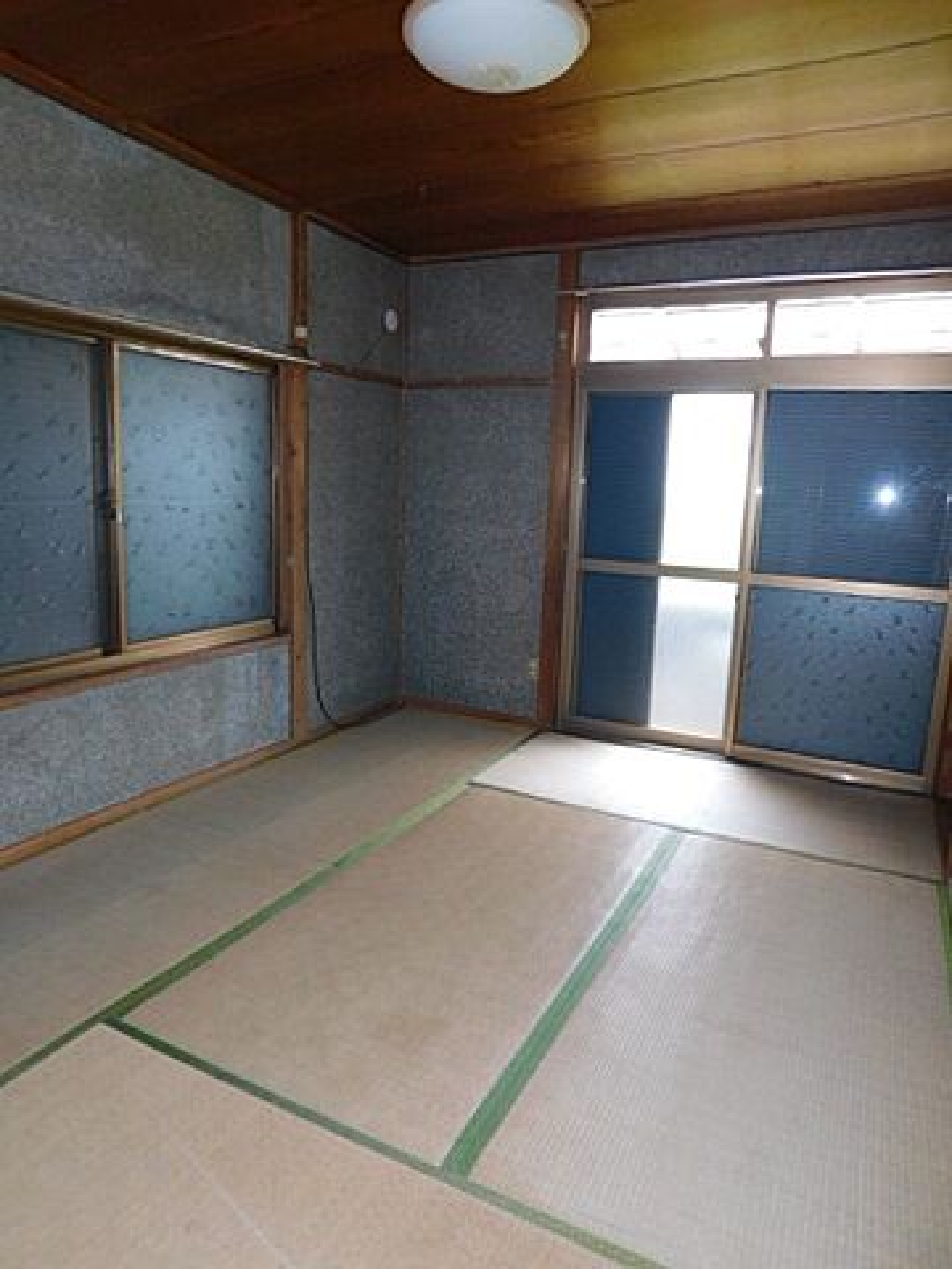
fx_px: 843
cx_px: 476
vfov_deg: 73.9
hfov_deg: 58.9
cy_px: 634
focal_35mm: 23
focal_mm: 4
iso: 200
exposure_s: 1/30
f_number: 3
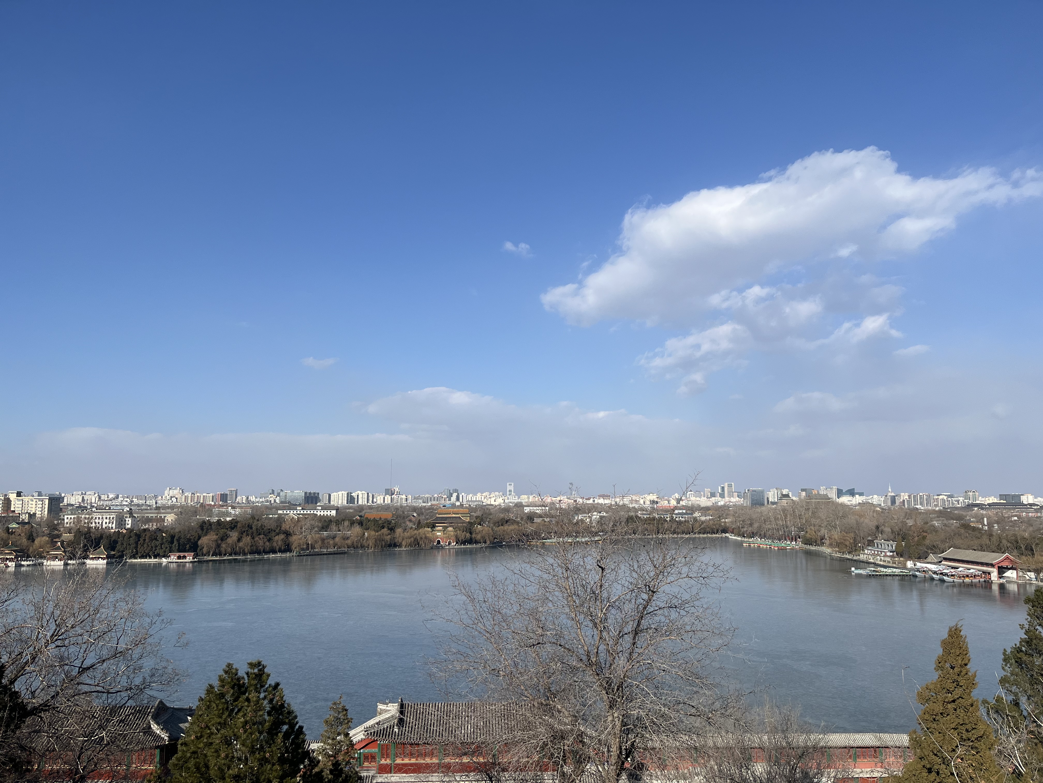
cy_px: 392
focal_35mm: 26
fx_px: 783
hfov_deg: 67.3
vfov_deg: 53.1
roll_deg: +0.3
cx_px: 522
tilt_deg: +7.7
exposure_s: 1/5076
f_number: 1.6
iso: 50
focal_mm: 5.1
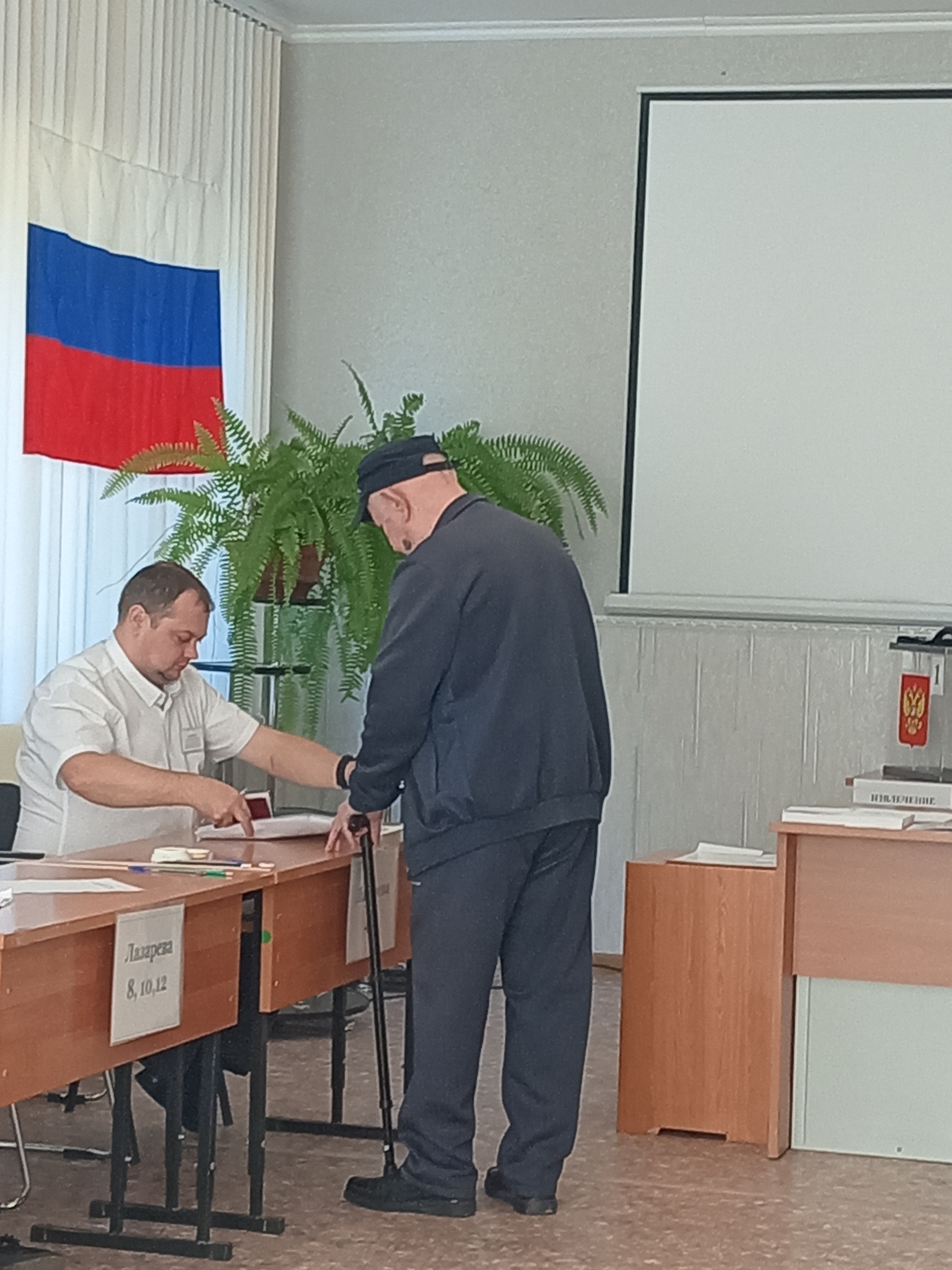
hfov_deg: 17.4
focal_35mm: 85
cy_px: 635
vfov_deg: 23.0
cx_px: 476
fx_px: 3117
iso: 132
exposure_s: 1/33.3
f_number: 1.8
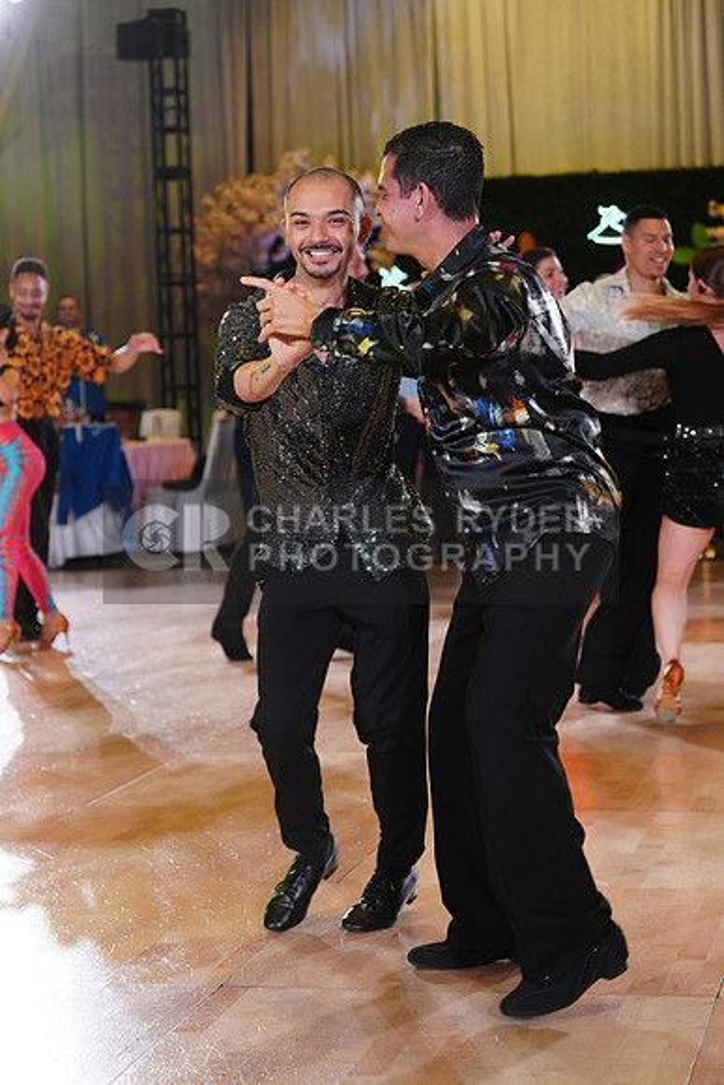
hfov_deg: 18.0
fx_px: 2291
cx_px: 362
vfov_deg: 26.6
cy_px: 542
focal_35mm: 76
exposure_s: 1/400
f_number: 4
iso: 1600
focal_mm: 76
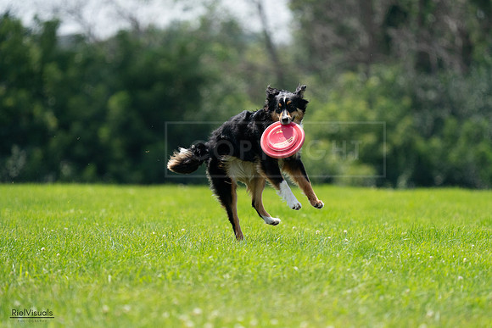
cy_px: 164
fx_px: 5618
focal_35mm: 411
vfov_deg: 3.3
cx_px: 246
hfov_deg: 5.0
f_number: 6.3
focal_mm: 411
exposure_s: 1/4000
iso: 2000
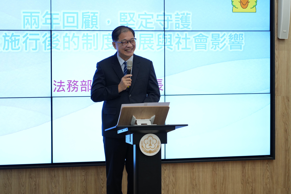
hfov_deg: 19.5
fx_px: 849
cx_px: 146
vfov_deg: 13.0
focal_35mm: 105
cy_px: 97
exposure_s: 1/160
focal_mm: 105
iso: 1250
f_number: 4
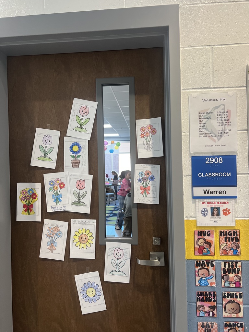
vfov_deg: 67.3
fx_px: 249
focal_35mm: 26
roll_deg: +1.3
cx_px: 124
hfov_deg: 53.1
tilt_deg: +0.8
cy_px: 166
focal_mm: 5.7
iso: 125
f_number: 1.5
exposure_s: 1/119
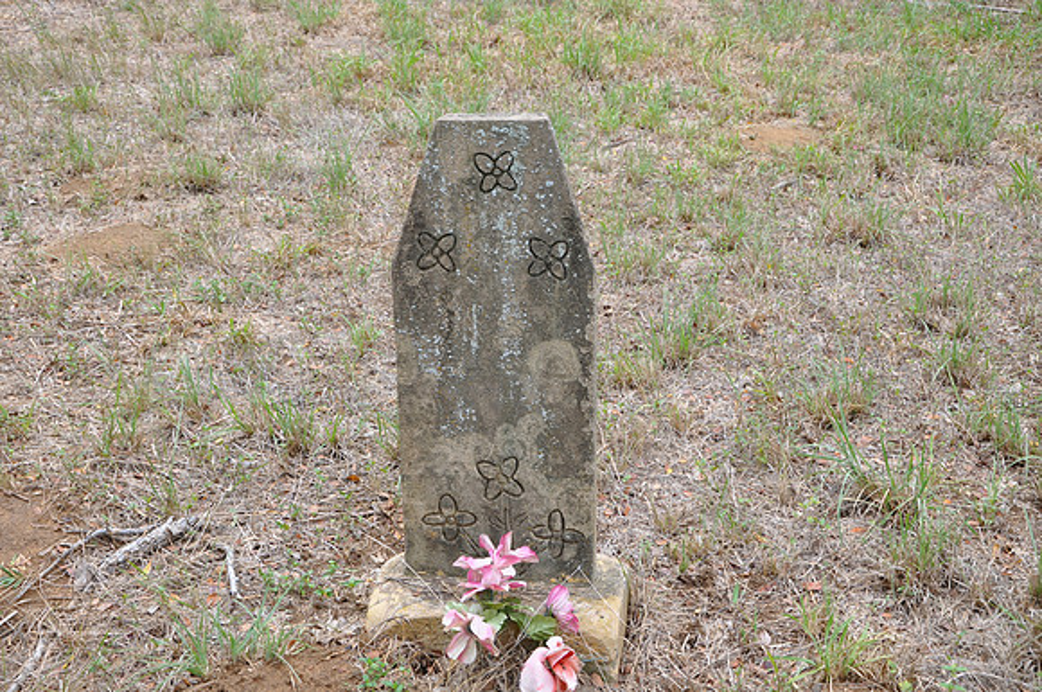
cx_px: 521
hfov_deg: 38.9
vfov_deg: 26.4
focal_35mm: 51
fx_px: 1474
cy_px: 346
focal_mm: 34
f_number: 8
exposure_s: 1/60
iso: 200
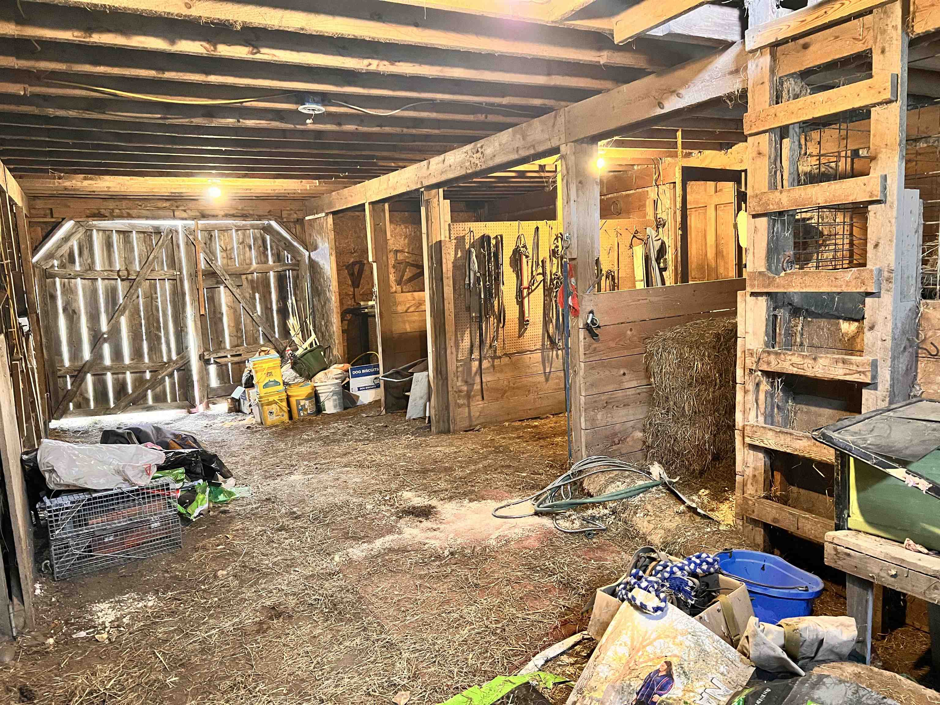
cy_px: 352
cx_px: 470
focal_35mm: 26
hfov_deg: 67.3
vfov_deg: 53.1
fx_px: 706
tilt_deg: -6.2
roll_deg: +2.7
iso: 640
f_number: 1.5
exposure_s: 1/40
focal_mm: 5.7
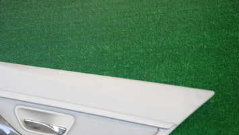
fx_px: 292
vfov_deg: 24.8
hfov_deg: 42.4
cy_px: 135
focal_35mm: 46
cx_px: 46
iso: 200
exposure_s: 1/200
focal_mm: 4.5
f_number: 2
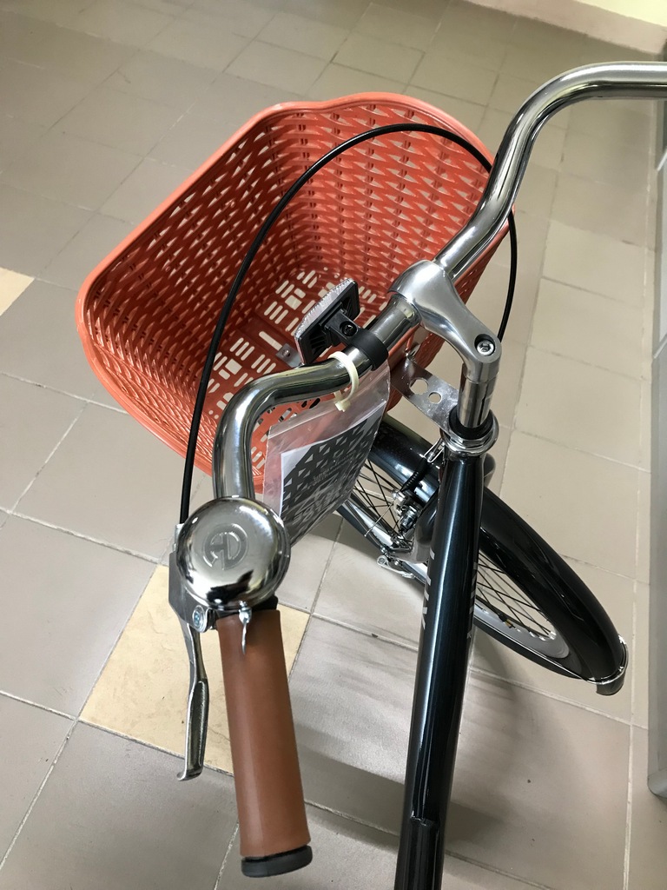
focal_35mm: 28
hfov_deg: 49.7
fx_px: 719
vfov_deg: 63.4
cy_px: 445
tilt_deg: -50.7
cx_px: 334
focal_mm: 3.99
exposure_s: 1/17
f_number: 1.8
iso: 64
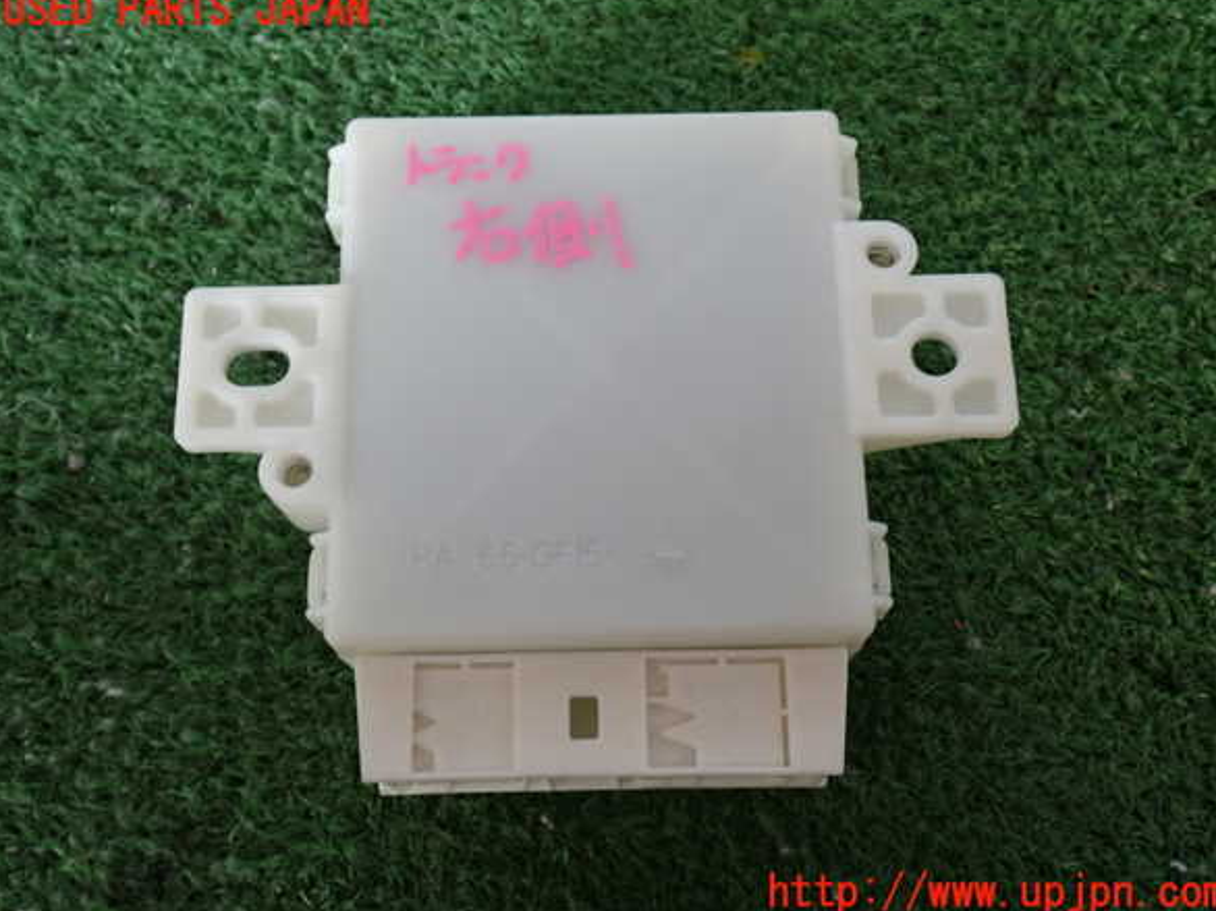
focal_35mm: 42
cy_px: 452
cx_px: 614
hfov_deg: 44.8
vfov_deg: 34.3
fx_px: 1475
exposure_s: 1/40
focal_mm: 7.31
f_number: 2.8
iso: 250
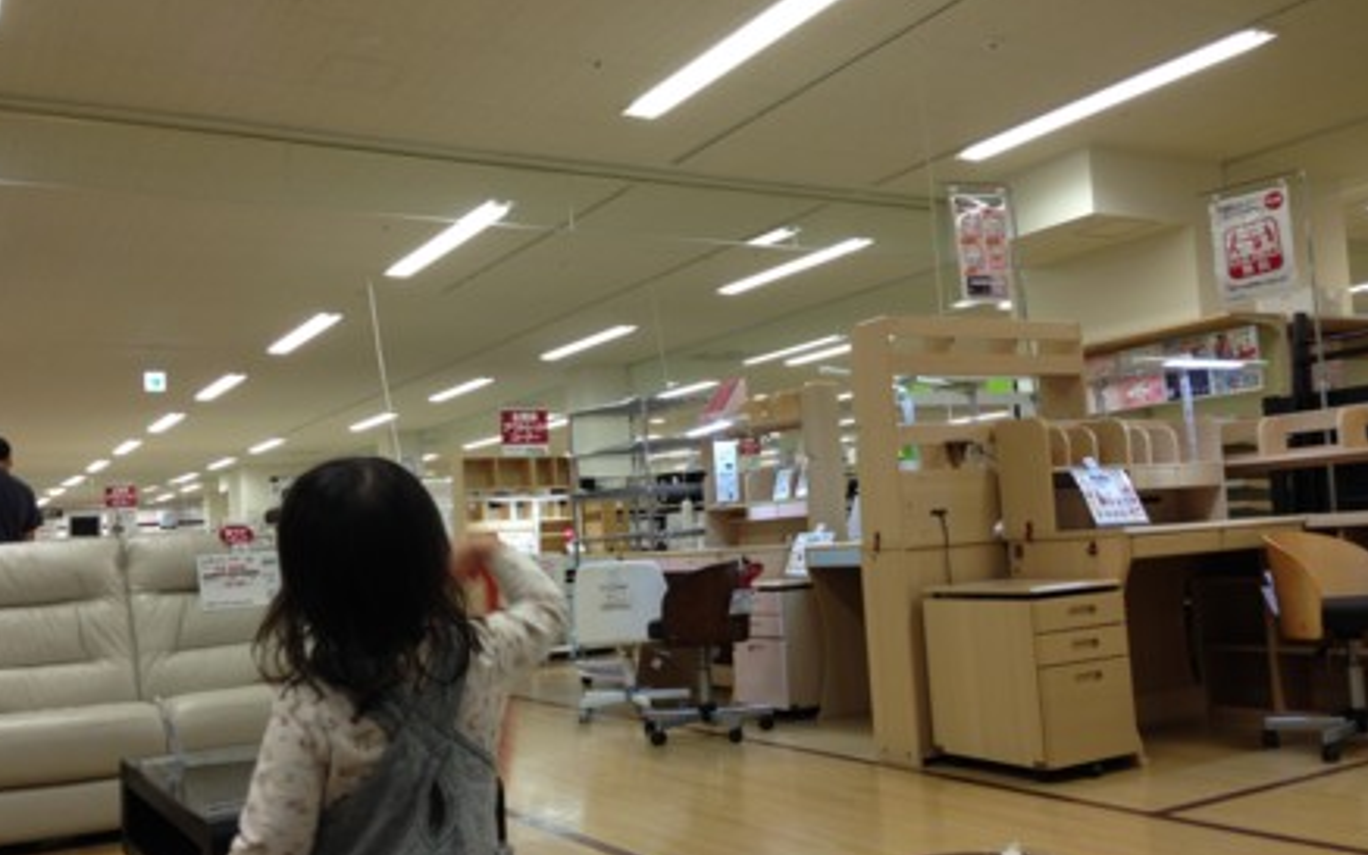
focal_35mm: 36
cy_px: 454
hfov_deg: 54.0
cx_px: 682
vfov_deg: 35.3
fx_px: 1342
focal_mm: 4.13
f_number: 2.4
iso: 50
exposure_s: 1/24
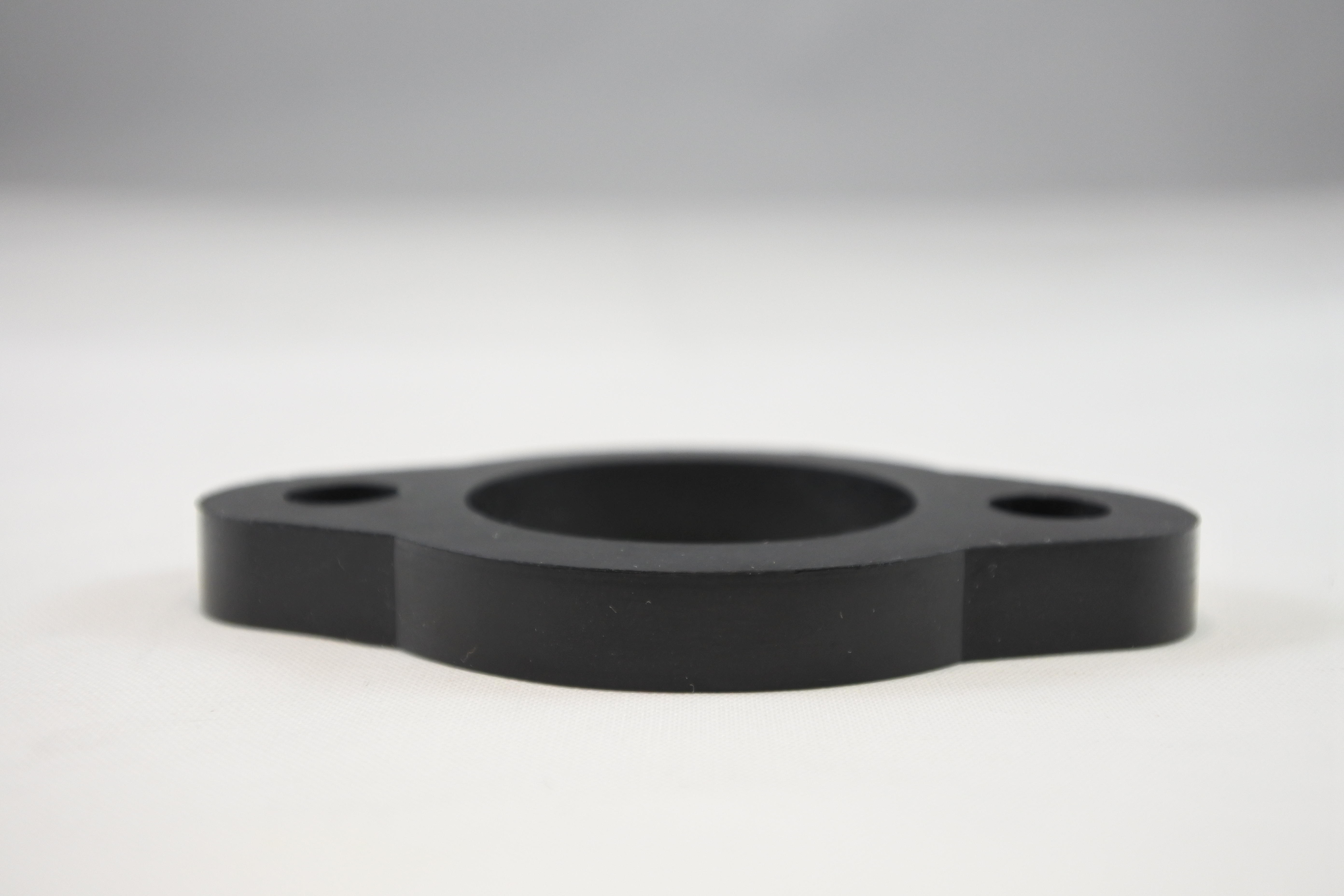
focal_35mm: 55
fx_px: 2053
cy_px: 448
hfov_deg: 36.2
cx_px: 672
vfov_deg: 24.6
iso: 500
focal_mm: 20.6
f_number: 4.8
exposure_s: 1/125
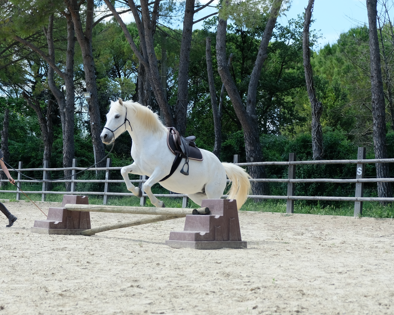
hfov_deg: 25.9
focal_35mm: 73
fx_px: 851
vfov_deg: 21.0
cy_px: 136
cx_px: 121
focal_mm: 35.8
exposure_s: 1/900
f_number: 3.6
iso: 400
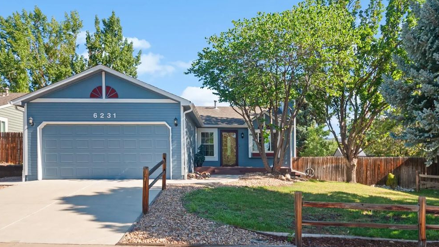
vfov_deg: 44.4
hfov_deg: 71.9
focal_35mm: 26
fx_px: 303
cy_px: 113
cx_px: 224
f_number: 4.2
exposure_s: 1/400
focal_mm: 16
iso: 200
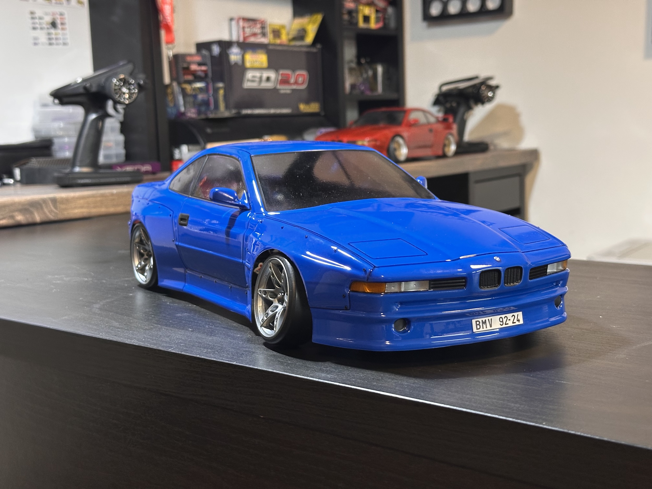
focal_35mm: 48
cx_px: 326
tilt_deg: -7.7
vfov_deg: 30.3
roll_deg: +1.5
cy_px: 244
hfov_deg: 39.7
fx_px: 904
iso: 250
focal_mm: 6.86
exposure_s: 1/33
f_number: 1.78
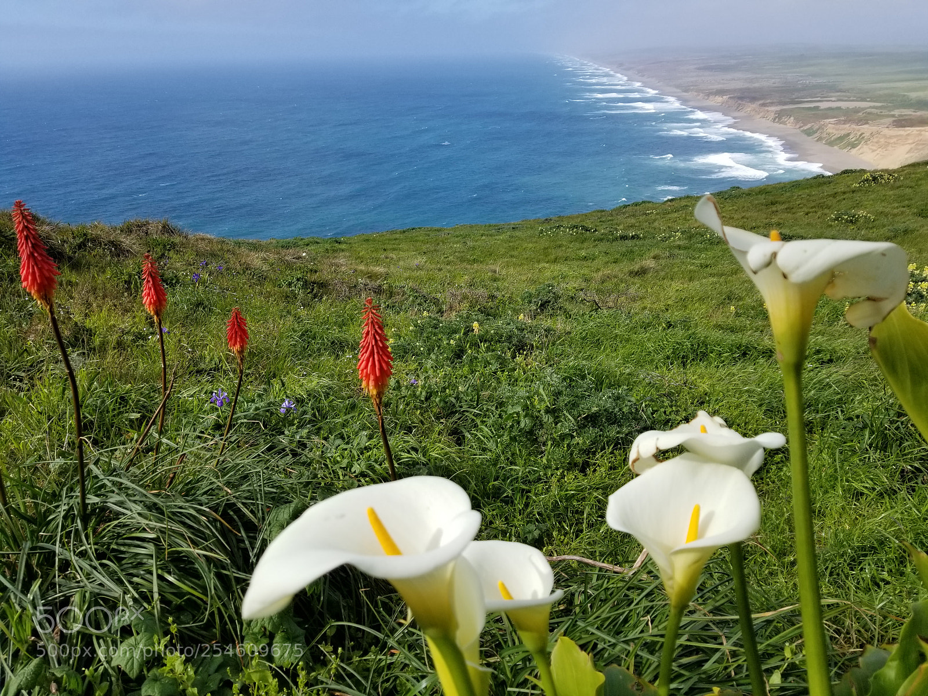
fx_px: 697
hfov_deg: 67.3
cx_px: 464
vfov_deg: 53.1
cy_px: 348
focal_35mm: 26
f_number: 1.7
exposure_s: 1/2160
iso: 50
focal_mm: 4.25
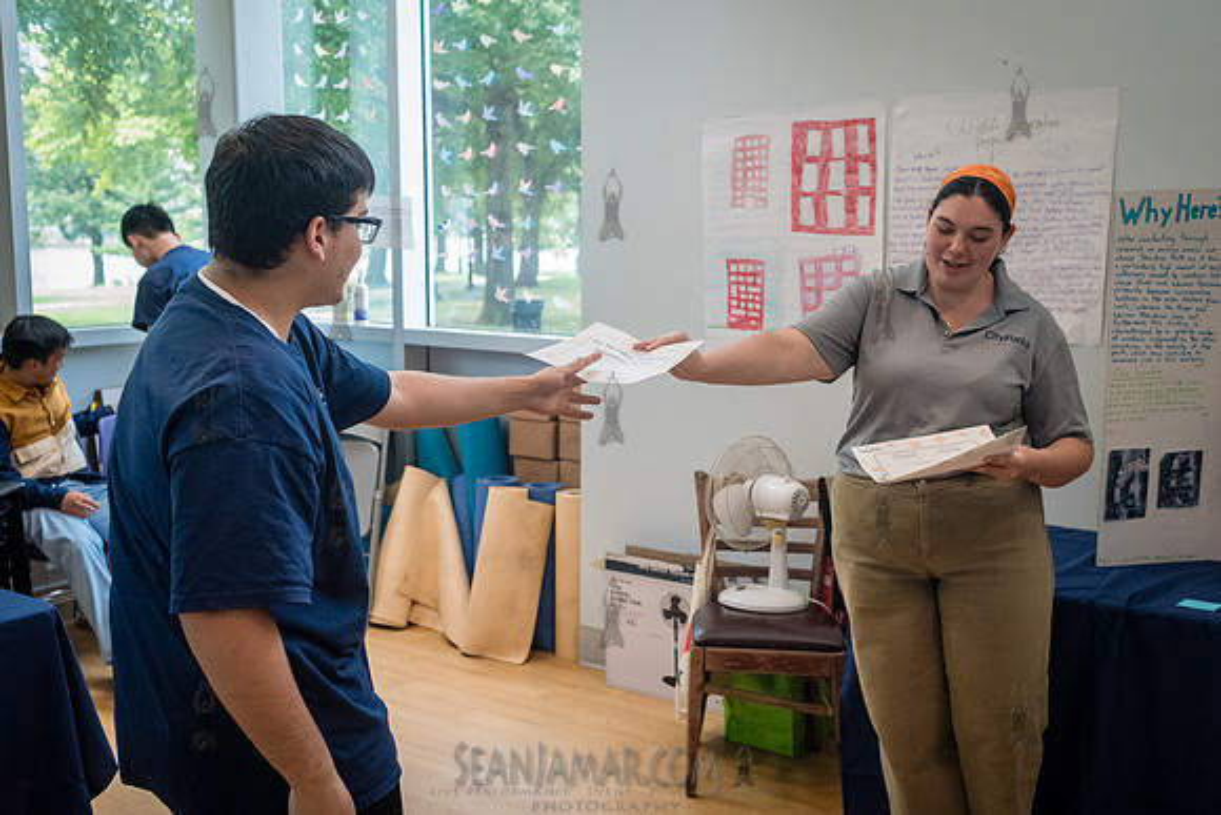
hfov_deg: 51.2
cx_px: 610
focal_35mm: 38
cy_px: 408
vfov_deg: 35.4
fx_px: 1275
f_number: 4.5
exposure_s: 1/800
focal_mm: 35
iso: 4000
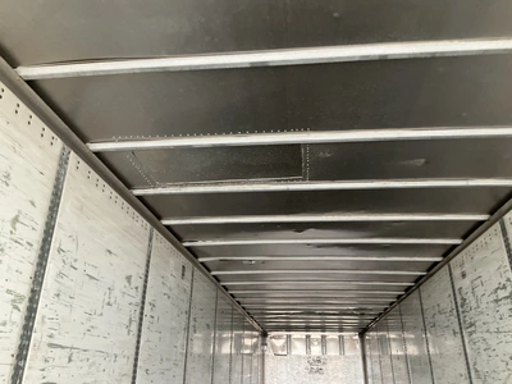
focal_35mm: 29
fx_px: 429
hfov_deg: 61.7
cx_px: 256
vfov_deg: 48.2
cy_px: 192
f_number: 1.8
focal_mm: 3
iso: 125
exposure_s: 1/60
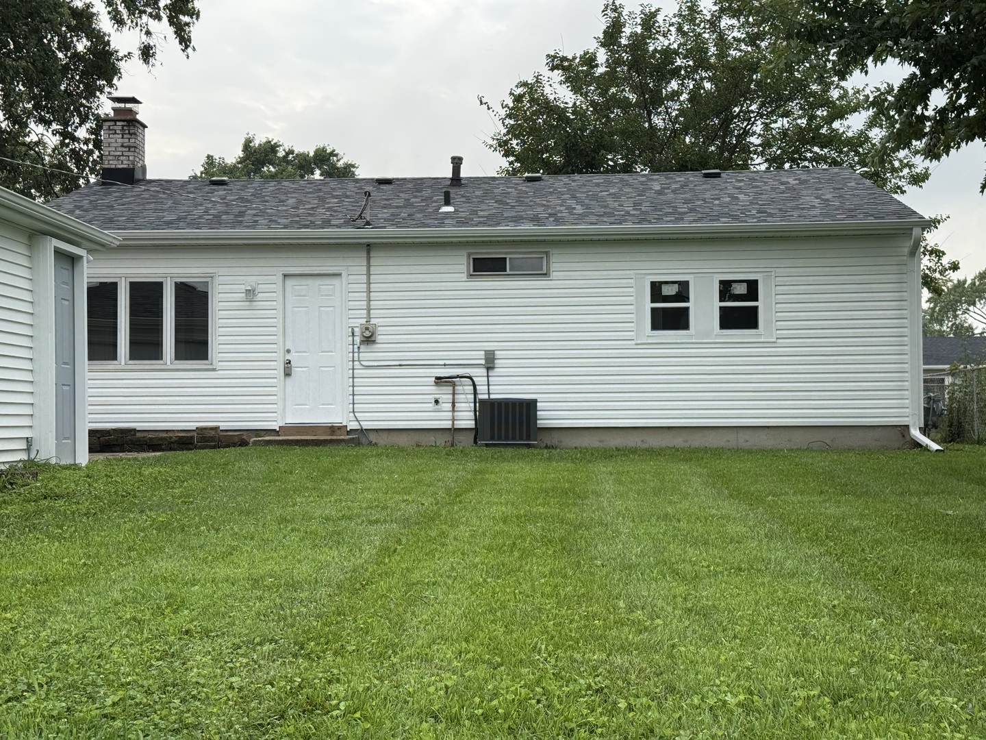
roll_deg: -1.4
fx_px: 1367
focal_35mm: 48
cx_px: 493
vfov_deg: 30.3
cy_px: 370
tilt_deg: +2.9
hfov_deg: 39.7
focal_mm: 6.76
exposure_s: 1/1923
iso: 64
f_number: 1.78
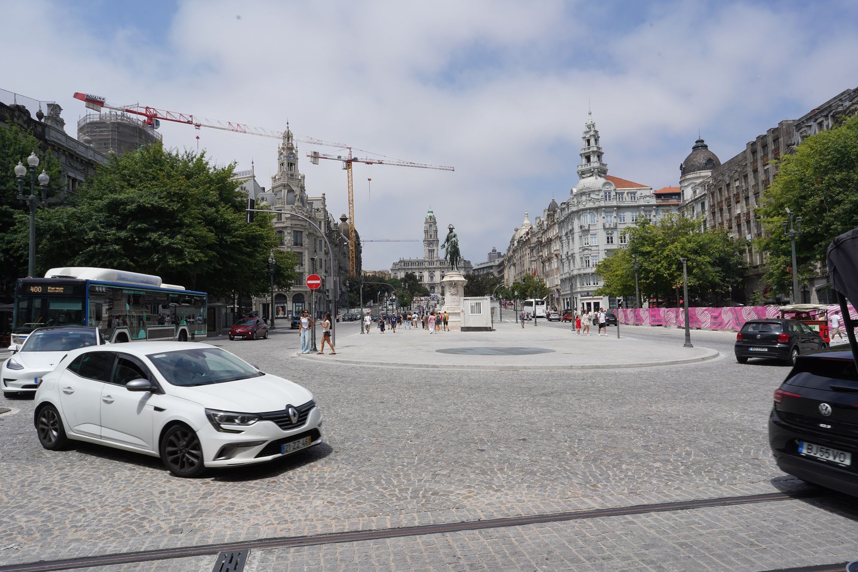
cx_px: 429
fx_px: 572
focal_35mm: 24
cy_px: 286
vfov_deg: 53.1
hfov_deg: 73.7
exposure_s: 1/100
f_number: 18
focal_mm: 24
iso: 100
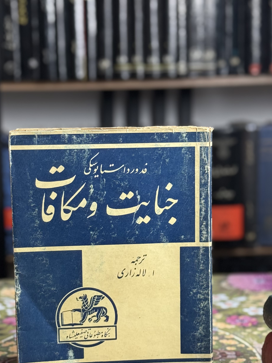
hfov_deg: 18.6
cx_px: 117
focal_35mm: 79
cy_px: 203
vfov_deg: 24.7
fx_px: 828
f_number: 1.78
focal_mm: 6.76
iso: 125
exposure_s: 1/100
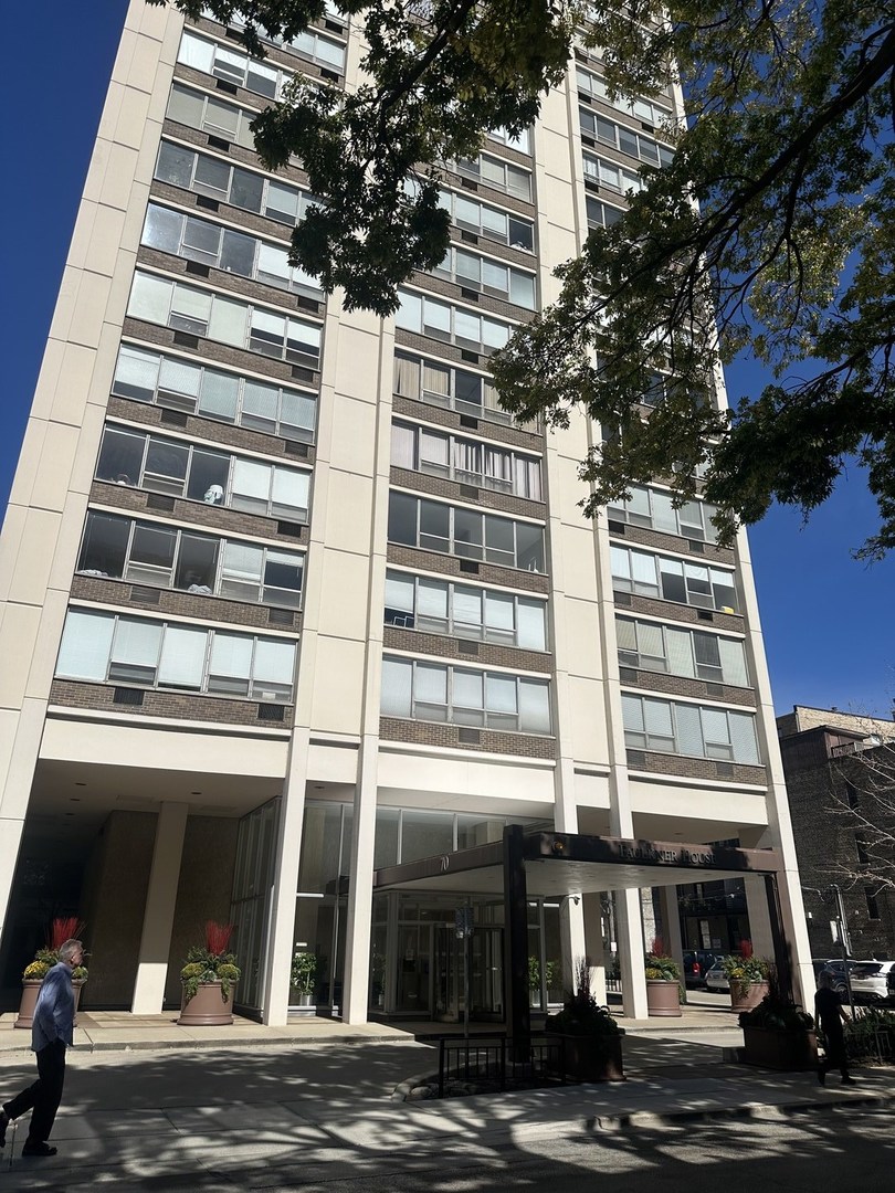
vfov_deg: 71.6
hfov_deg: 56.8
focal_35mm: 24
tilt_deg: +24.0
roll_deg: -1.2
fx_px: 827
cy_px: 596
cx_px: 448
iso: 80
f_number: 1.78
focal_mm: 6.86
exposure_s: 1/9709
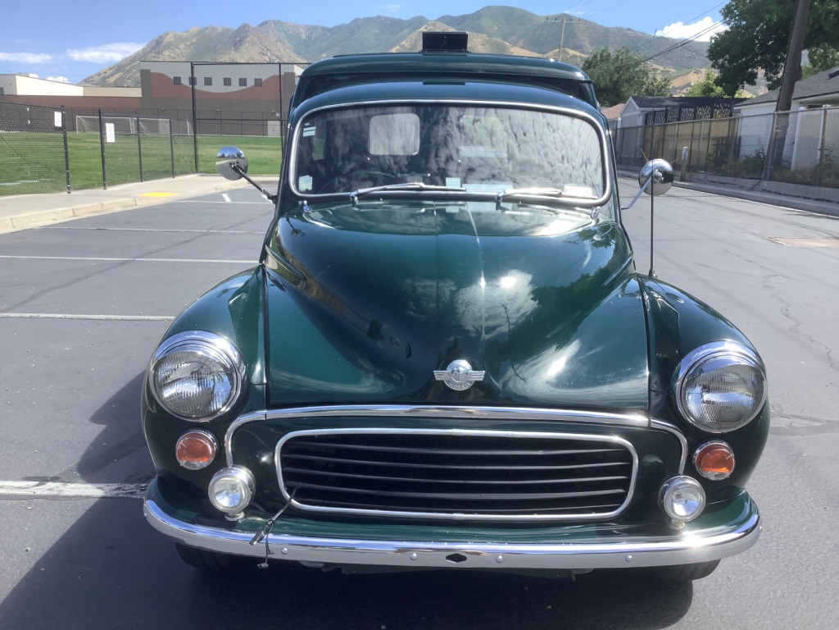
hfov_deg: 58.4
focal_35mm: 31
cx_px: 420
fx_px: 751
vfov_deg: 45.4
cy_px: 315
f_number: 2.4
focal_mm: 3.3
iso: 25
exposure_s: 1/595
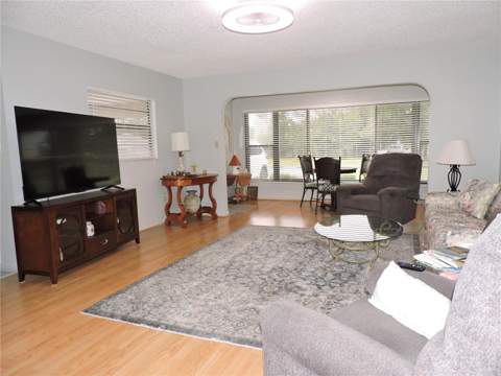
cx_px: 250
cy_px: 188
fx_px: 347
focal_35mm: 24
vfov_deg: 56.8
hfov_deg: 71.6
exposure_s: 1/30
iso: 200
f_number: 3
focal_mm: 4.3
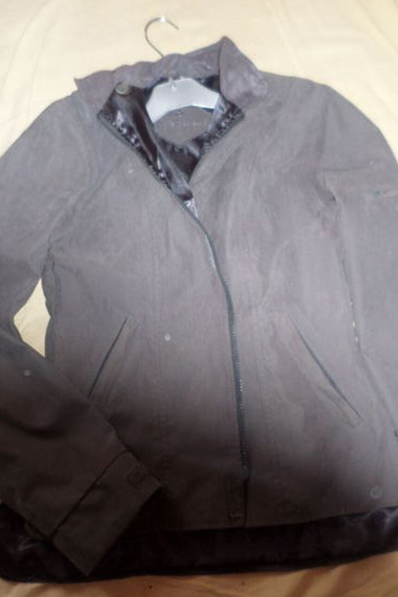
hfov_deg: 47.9
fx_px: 448
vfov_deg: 67.4
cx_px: 209
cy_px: 299
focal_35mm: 27
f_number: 2.5
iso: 120
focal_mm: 4.5
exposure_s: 1/30
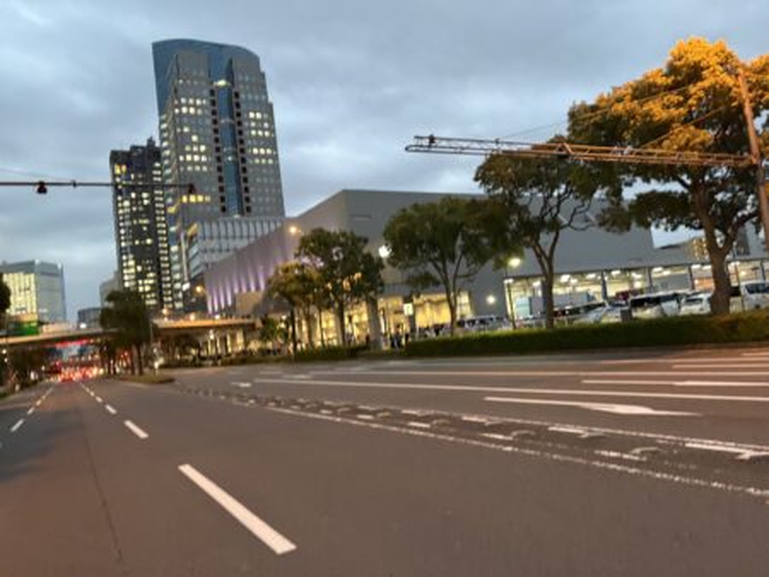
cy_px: 288
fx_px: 578
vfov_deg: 53.1
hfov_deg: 67.3
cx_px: 384
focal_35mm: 26
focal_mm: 5.96
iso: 500
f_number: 1.6
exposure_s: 1/33
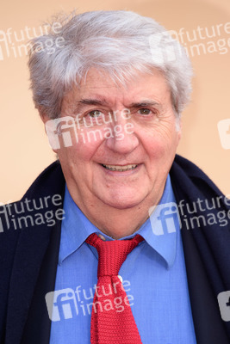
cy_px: 172
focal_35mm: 360
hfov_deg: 3.8
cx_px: 115
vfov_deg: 5.7
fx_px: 3447
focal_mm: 360
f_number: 5.6
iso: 400
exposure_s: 1/250
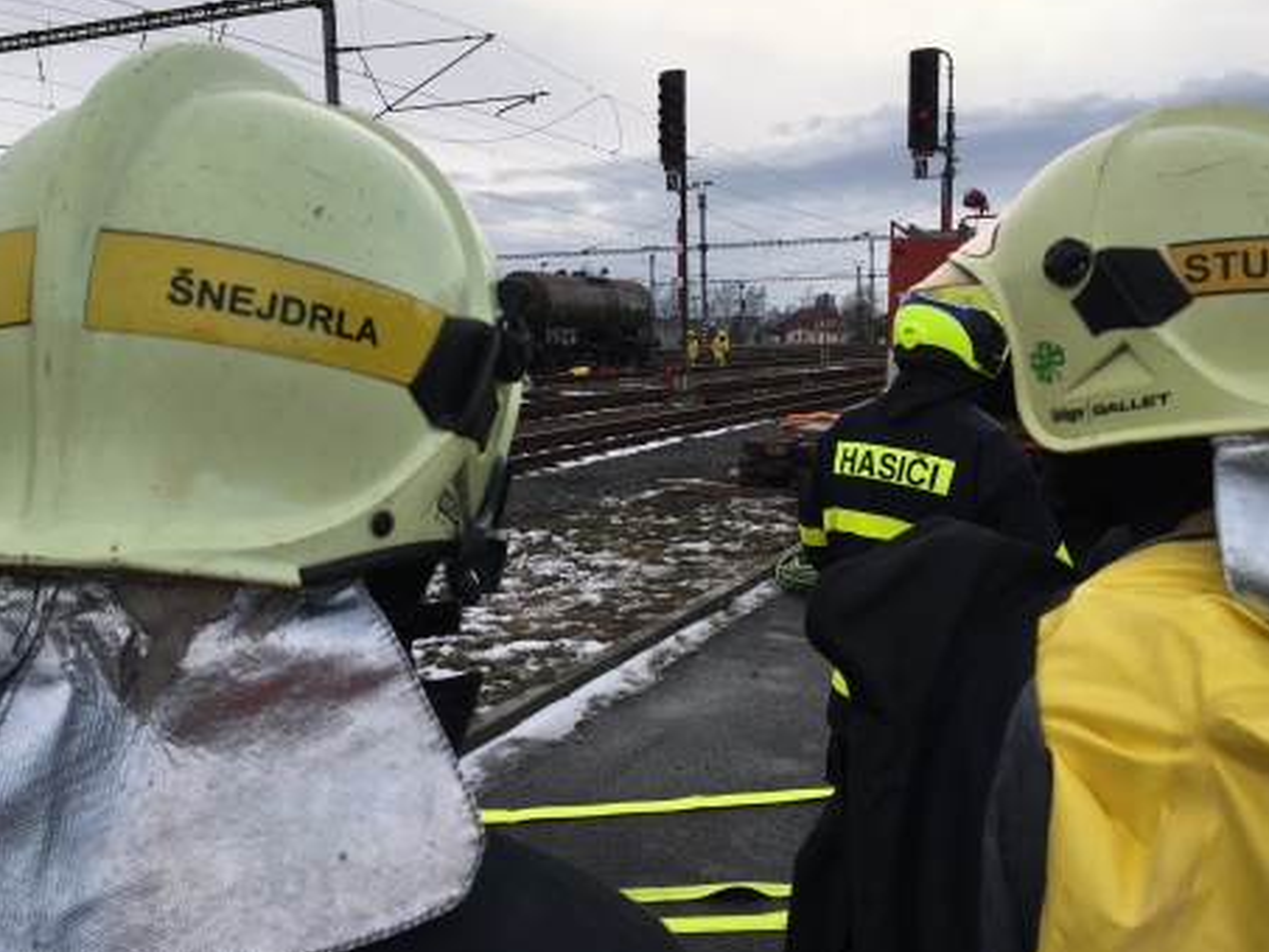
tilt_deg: -4.8
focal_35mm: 32
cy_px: 444
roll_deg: +1.4
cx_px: 647
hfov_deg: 56.8
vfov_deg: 44.2
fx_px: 1173
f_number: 2.2
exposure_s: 1/286
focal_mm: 4.15
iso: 25
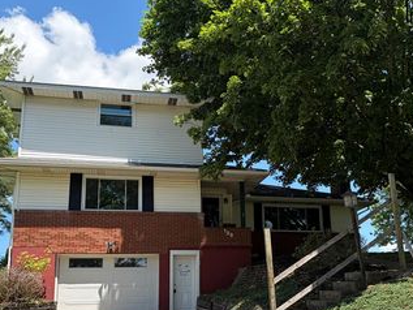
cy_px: 195
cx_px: 235
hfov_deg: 45.6
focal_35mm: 41
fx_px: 489
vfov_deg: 35.0
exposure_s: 1/2283
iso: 50
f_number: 1.6
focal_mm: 5.96
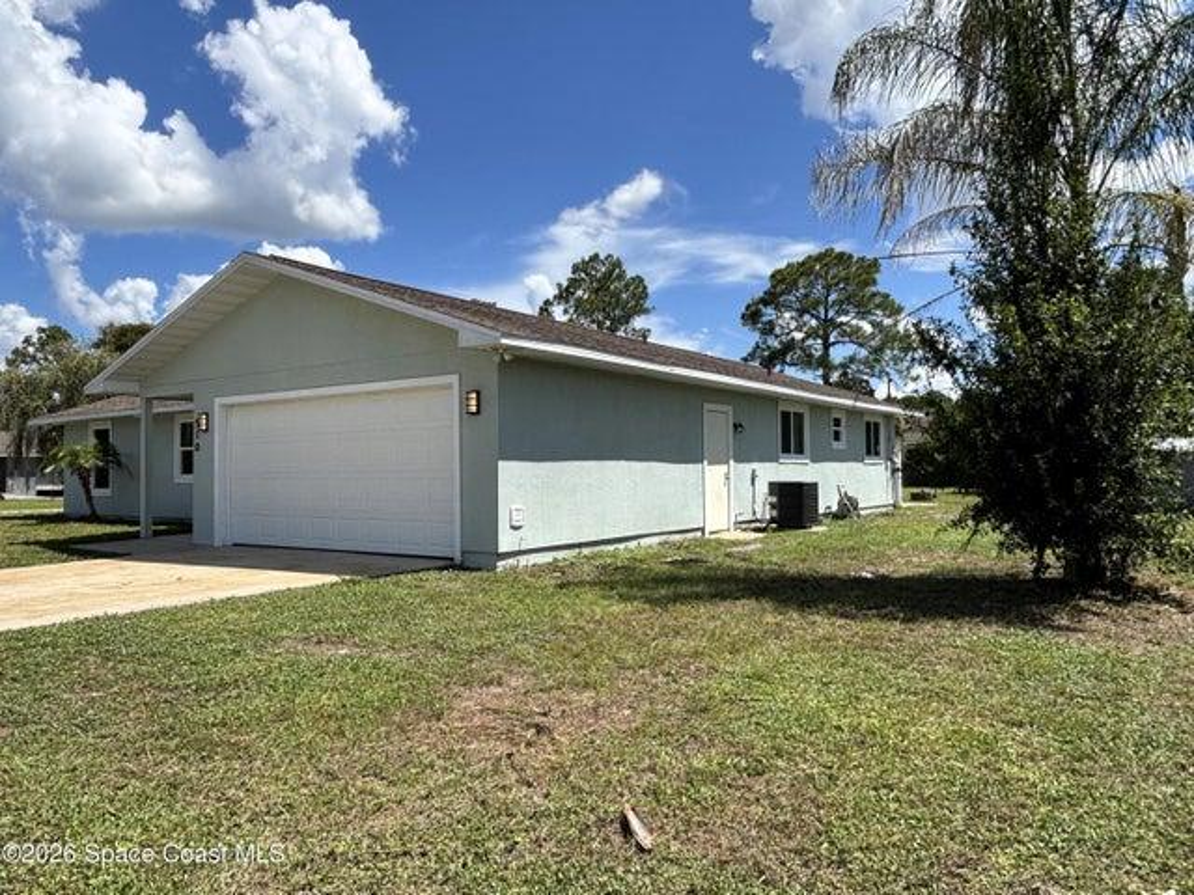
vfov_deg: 56.8
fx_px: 828
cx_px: 597
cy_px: 448
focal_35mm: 24
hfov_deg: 71.6
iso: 25
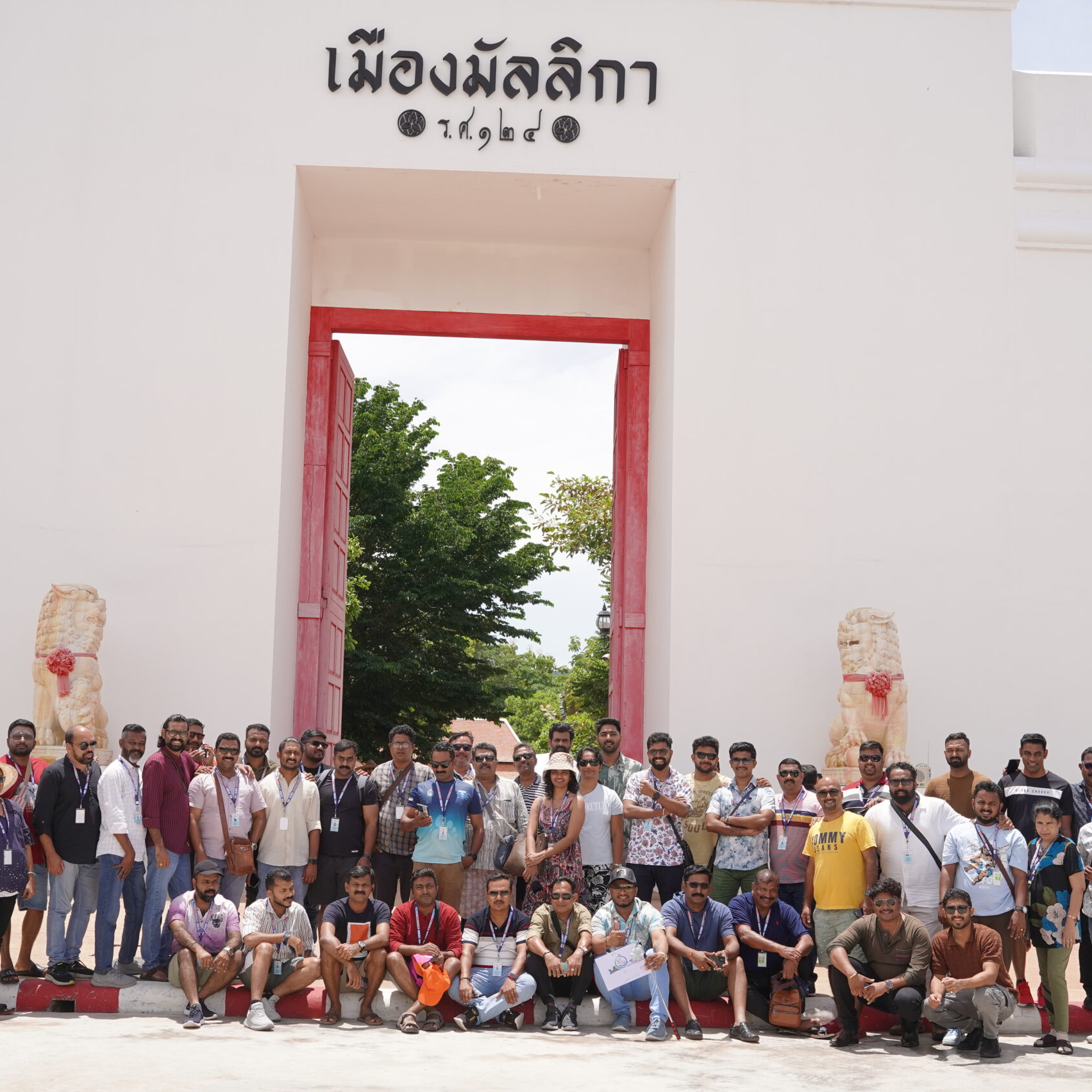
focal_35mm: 46
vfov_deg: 36.6
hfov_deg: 36.6
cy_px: 547
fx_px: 1651
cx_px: 536
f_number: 7.1
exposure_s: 1/640
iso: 250
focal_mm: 36.2
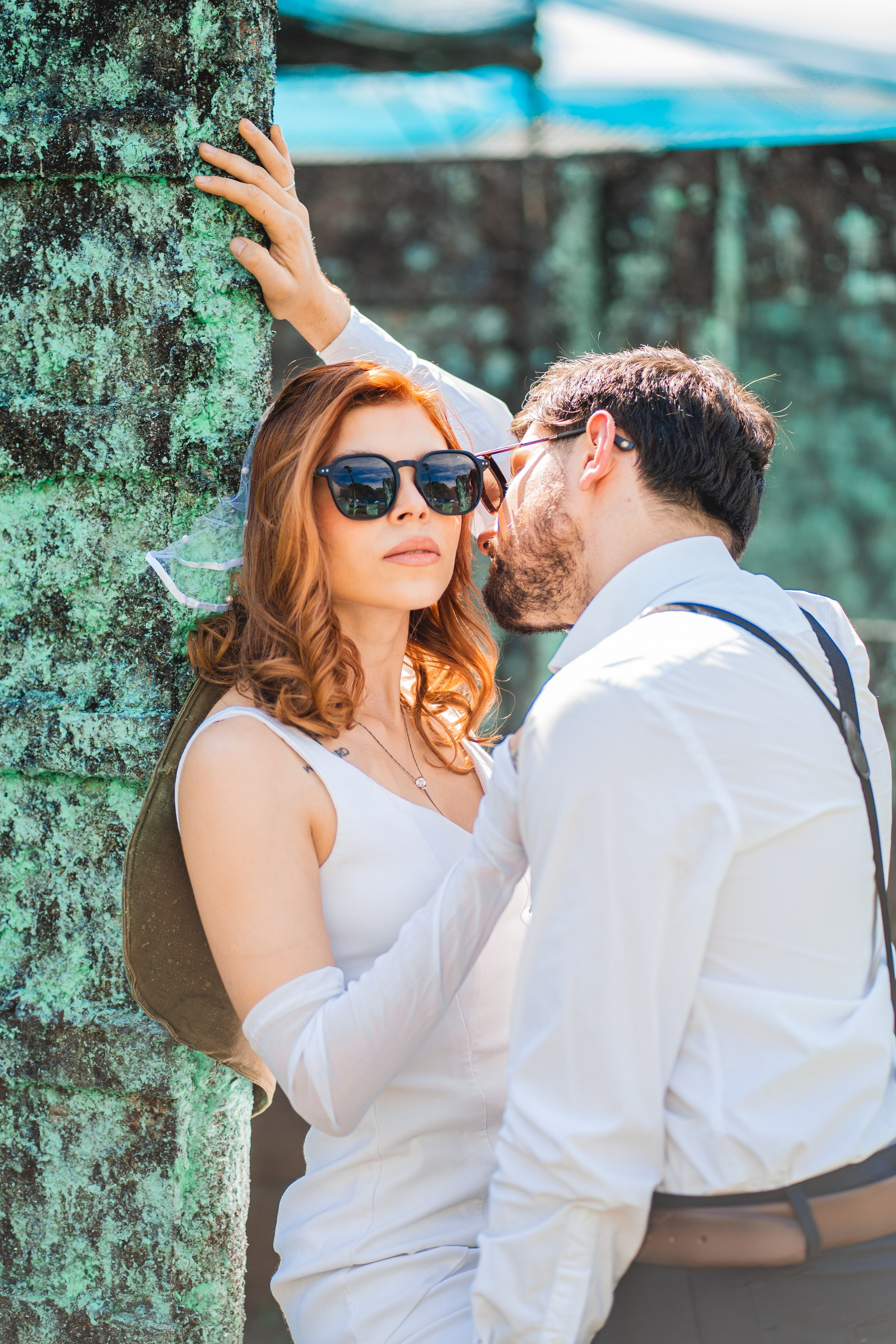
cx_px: 448
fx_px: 3173
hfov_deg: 16.1
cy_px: 672
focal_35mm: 85
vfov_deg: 23.9
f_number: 1.8
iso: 160
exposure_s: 1/800
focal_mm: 85
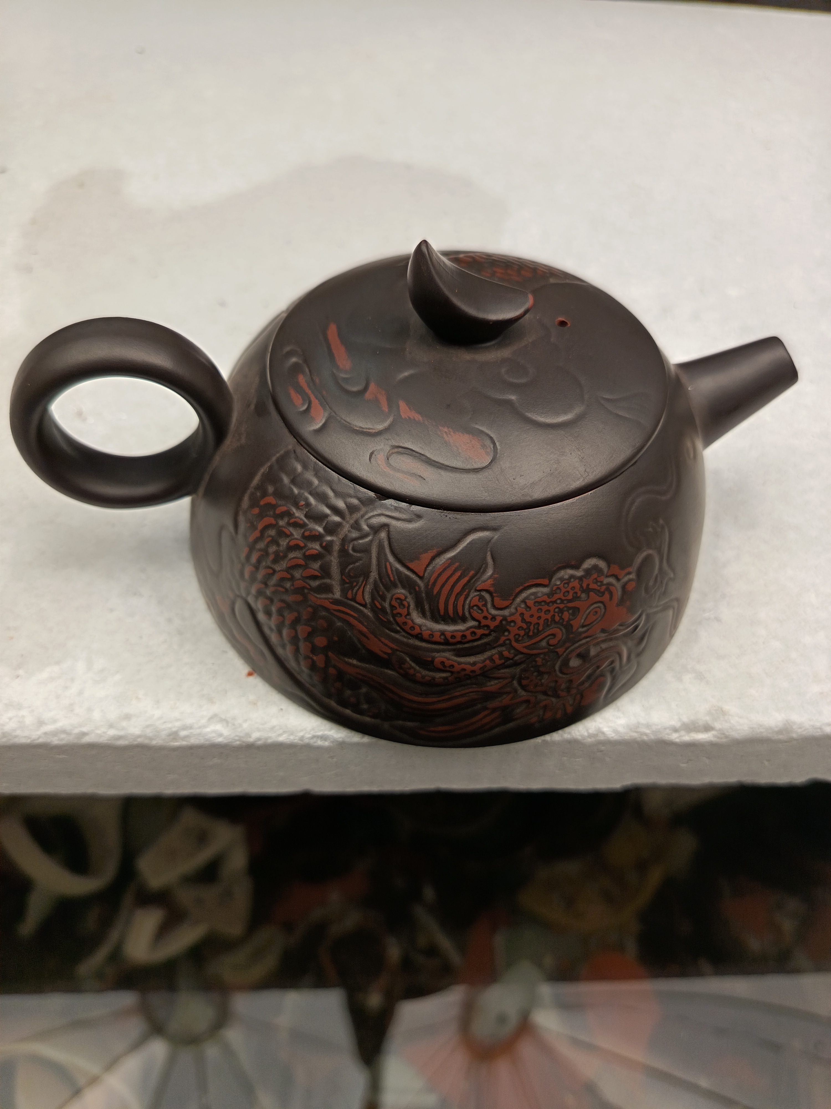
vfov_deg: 71.6
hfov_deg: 56.8
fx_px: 768
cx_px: 416
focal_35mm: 24
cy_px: 554
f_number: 1.75
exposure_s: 1/100
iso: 373
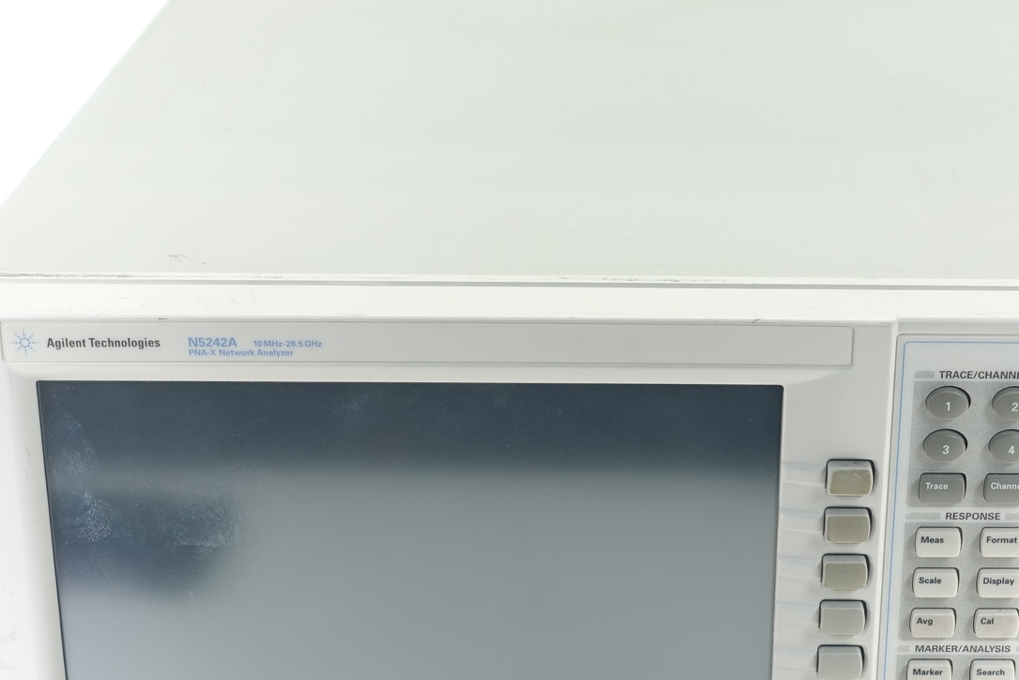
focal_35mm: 83
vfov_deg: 16.4
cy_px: 508
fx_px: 2349
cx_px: 656
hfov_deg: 24.4
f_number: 2.8
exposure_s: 1/50
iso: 125
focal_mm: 16.17
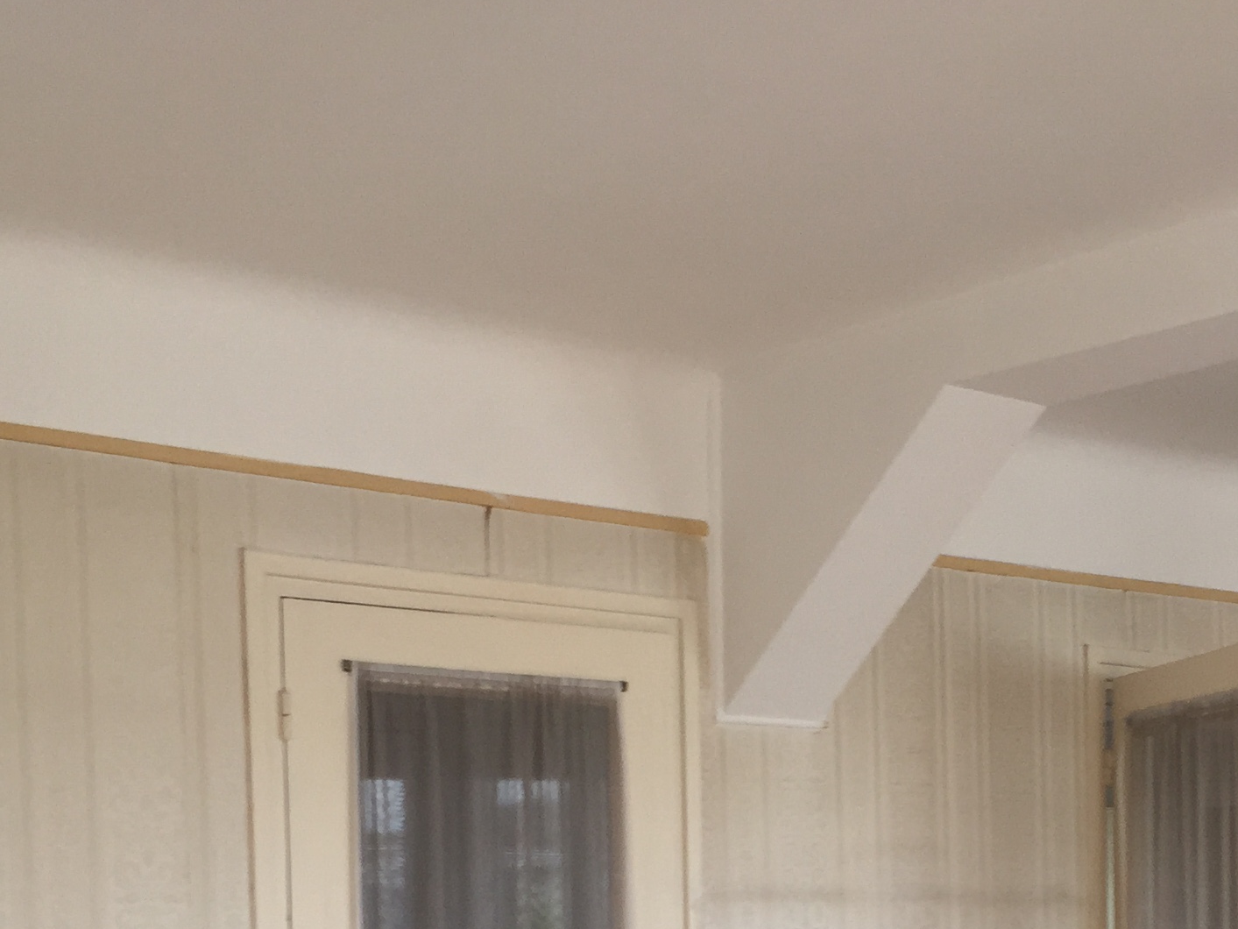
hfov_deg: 28.7
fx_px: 2396
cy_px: 1064
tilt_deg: -2.1
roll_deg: +0.6
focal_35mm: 67
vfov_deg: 20.7
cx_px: 869
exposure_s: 1/50
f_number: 2.2
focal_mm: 4.15
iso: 40
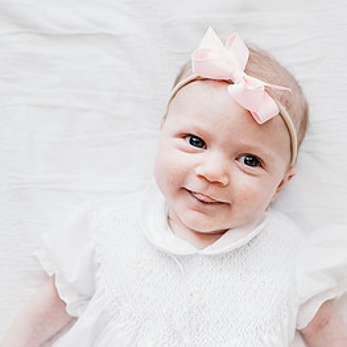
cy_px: 195
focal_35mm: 45
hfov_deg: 36.4
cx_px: 274
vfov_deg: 37.5
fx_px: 510
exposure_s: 1/100
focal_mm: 24
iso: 1000
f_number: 2.8
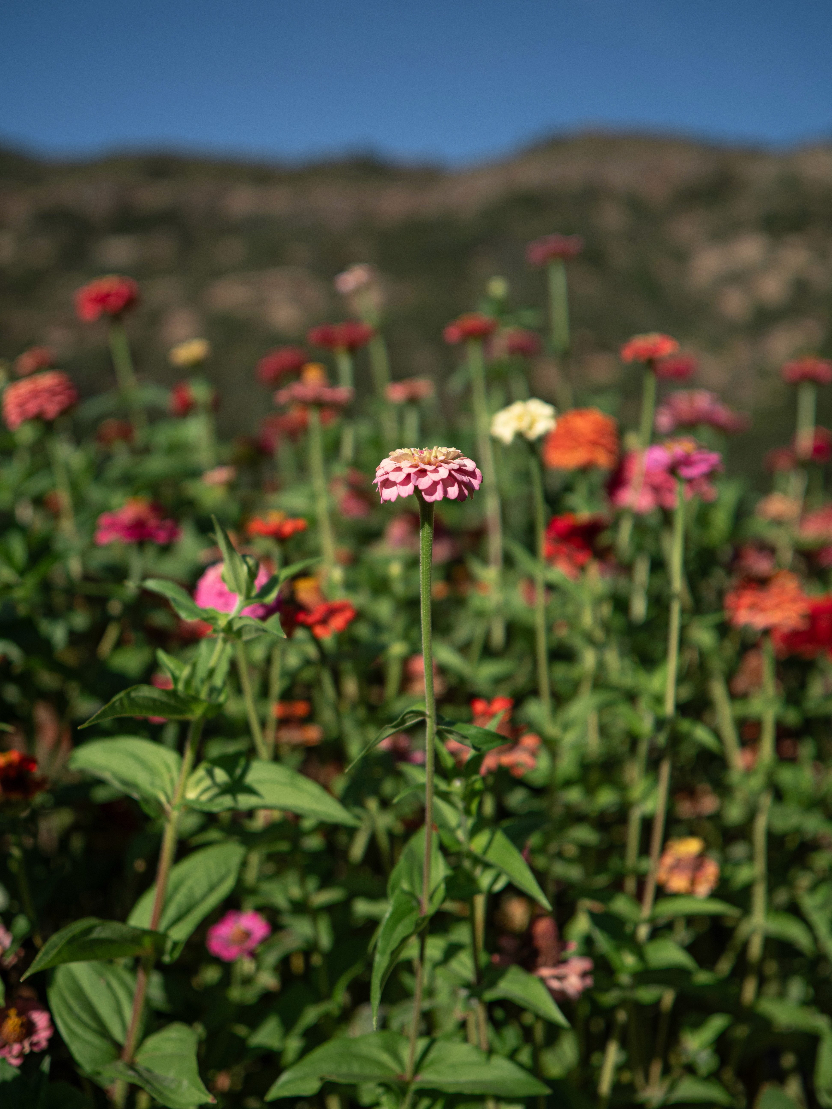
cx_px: 416
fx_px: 1090
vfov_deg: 54.0
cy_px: 554
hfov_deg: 41.8
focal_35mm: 34
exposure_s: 1/5000
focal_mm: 17
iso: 64
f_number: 1.2
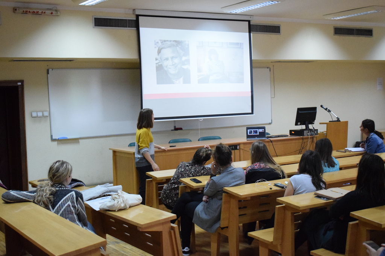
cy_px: 128
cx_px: 192
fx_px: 545
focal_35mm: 51
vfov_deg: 26.5
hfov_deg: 38.9
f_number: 4.5
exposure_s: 1/250
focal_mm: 34
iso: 6400
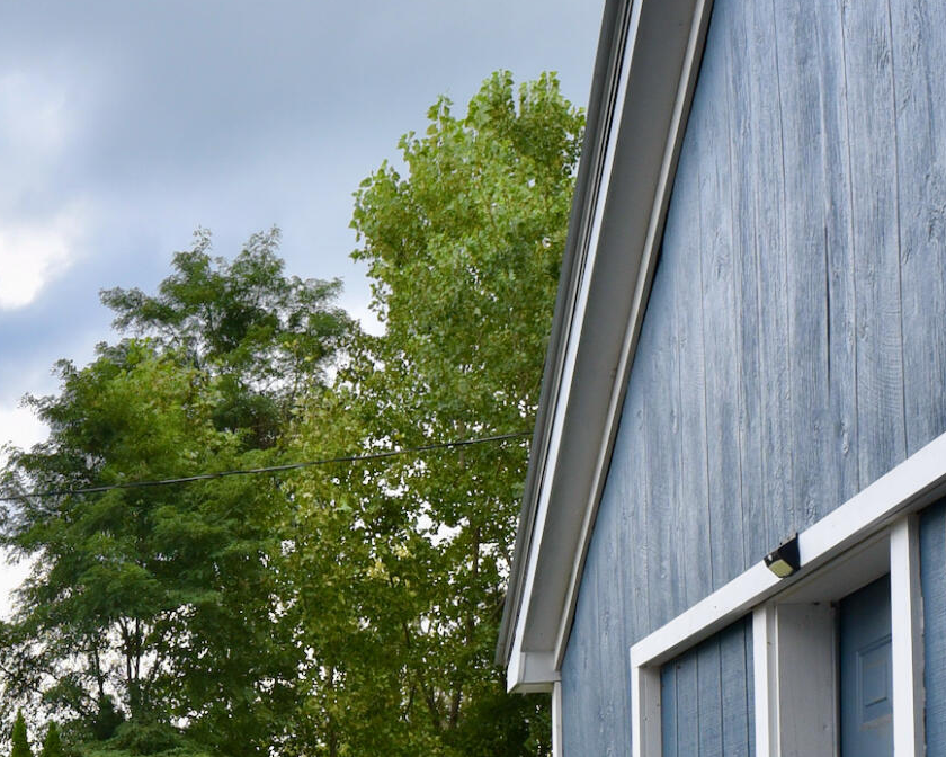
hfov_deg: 28.1
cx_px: -235
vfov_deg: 24.0
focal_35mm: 57
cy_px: 932
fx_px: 1596
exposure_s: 1/250
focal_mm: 17
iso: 320
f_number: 8
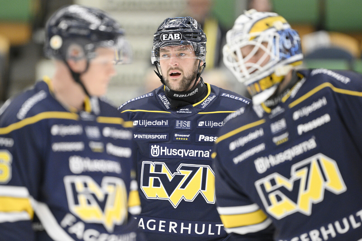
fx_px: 4022
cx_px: 181
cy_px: 120
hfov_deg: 5.2
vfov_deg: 3.4
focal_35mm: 400
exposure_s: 1/800
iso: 3200
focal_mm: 400
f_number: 2.8
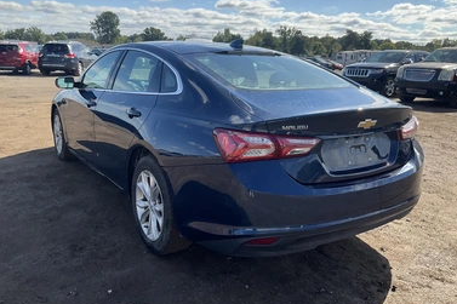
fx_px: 406
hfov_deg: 58.7
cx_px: 241
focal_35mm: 32
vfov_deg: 41.0
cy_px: 134
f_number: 1.8
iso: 25
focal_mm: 3
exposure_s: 1/1168
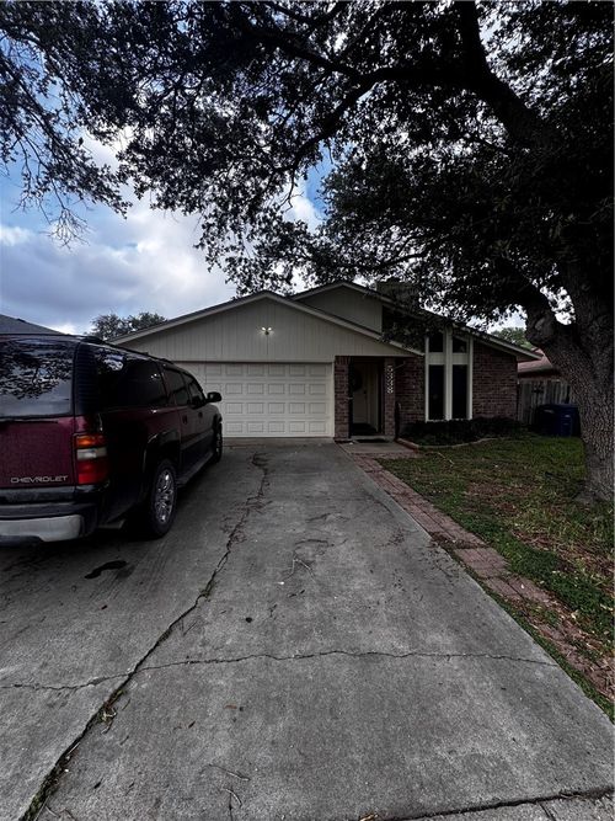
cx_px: 308
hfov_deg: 85.7
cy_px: 410
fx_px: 332
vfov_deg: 102.1
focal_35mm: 14
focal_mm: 2.22
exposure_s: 1/301
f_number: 2.2
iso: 40
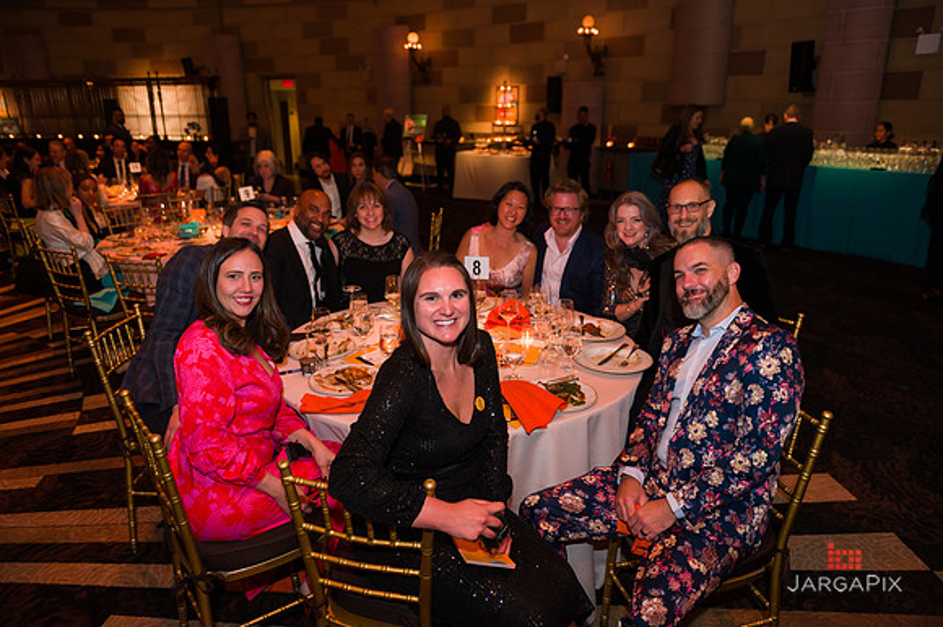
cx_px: 472
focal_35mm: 24
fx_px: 628
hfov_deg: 73.8
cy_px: 314
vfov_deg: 53.1
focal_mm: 24
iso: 1600
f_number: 4
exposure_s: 1/200
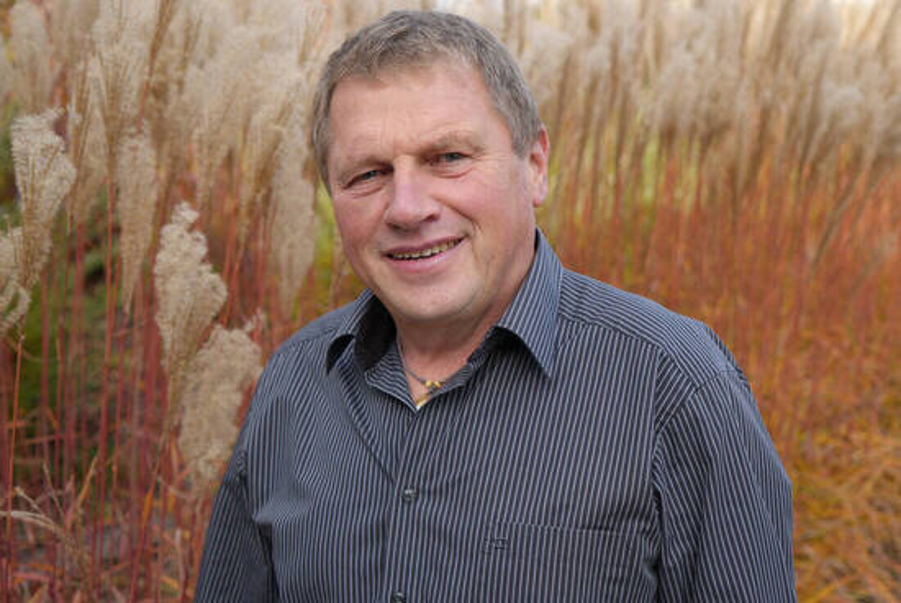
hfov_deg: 48.4
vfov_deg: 33.5
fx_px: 1002
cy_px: 302
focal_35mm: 40
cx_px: 450
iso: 100
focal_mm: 40
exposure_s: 1/250
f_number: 4.5
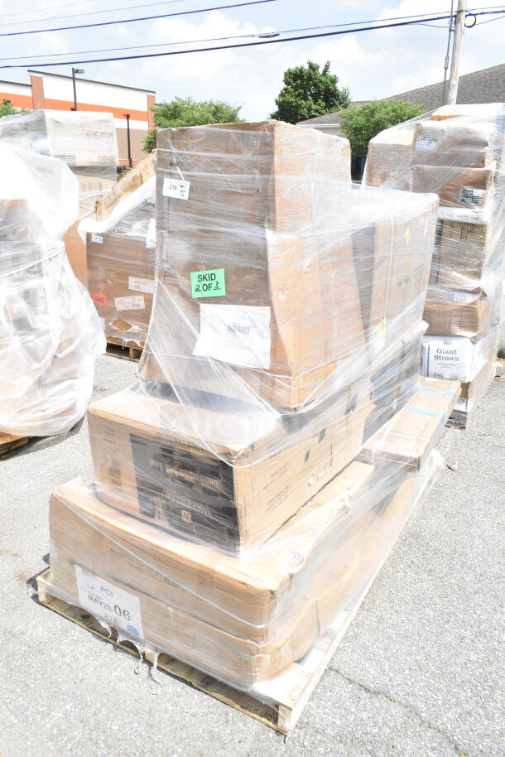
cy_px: 378
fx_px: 568
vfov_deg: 67.4
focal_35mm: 27
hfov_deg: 48.0
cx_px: 252
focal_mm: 18
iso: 1600
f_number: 14
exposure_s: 1/800
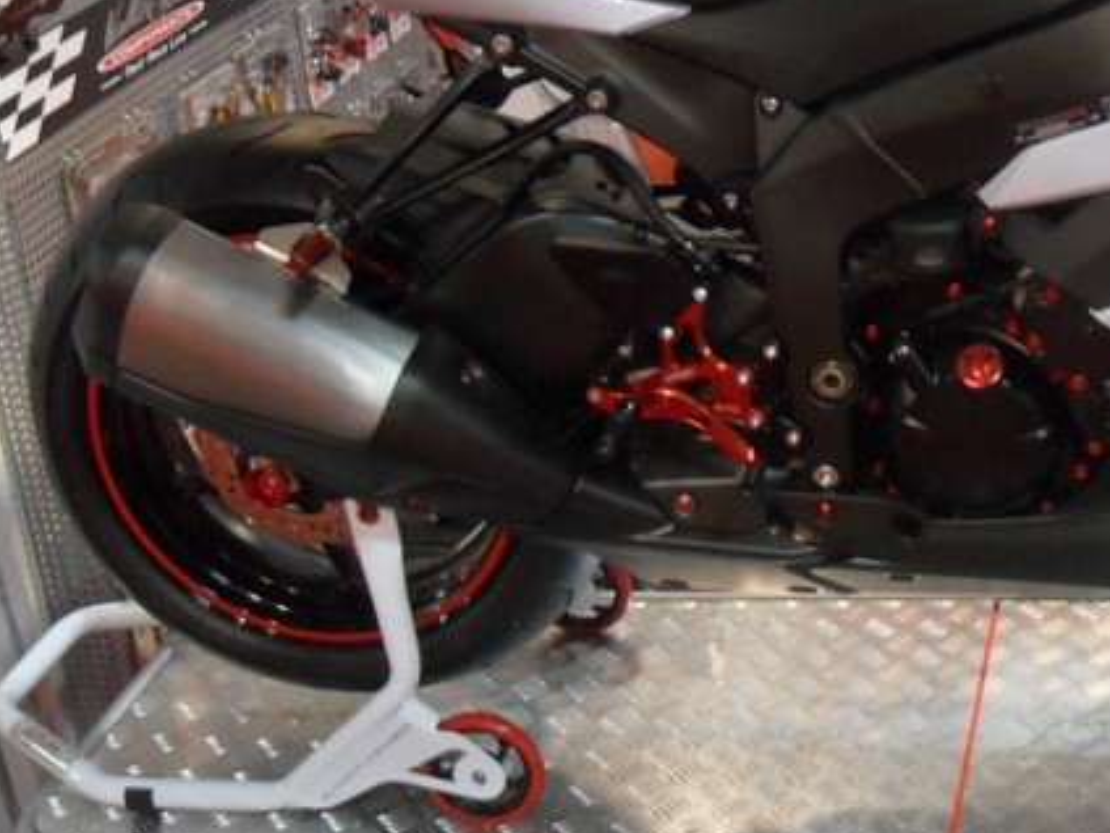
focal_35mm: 66
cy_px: 210
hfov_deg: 28.1
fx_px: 2116
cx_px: 1026
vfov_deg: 22.1
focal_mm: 6.2
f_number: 2.8
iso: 200
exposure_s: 1/20
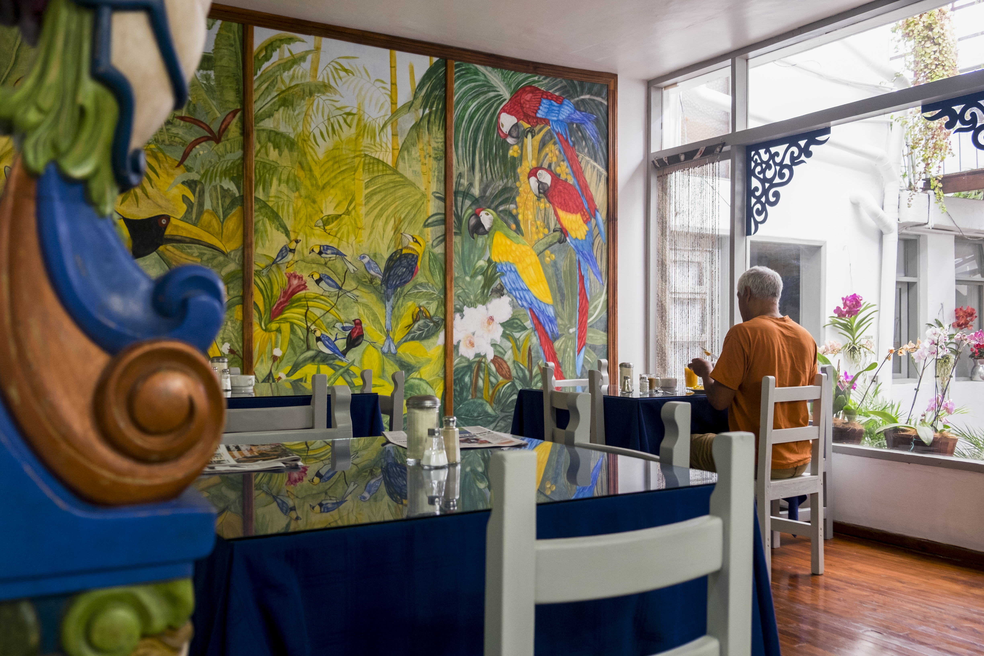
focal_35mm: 33
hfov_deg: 57.2
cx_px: 492
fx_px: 902
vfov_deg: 40.0
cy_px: 328
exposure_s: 1/40
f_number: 3.6
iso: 500
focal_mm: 22.3
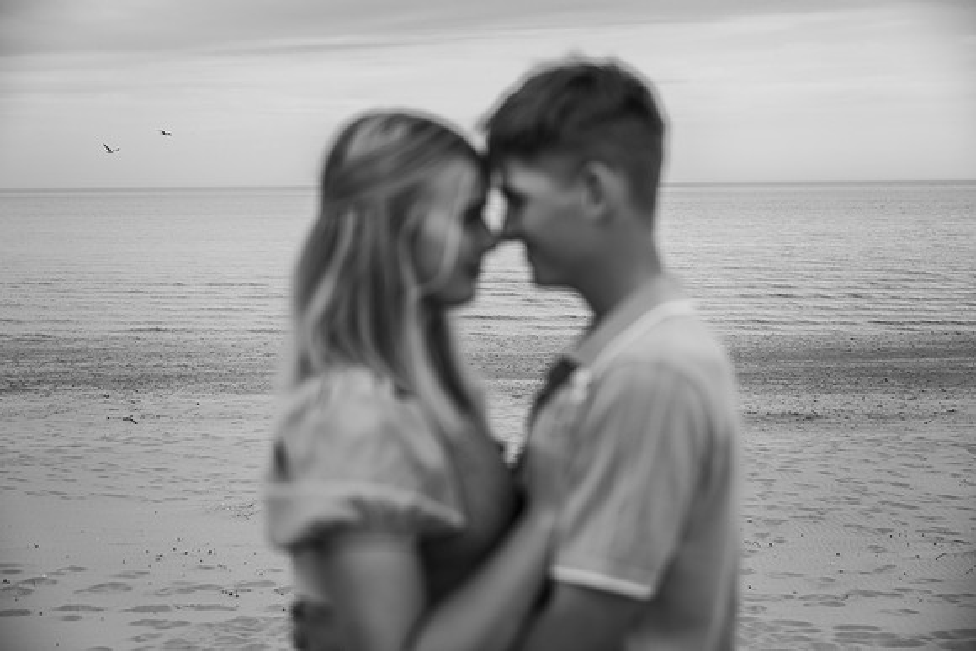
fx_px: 1437
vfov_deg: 25.5
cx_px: 488
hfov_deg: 37.5
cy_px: 326
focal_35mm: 53
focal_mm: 53
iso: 200
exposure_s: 1/1000
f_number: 3.2
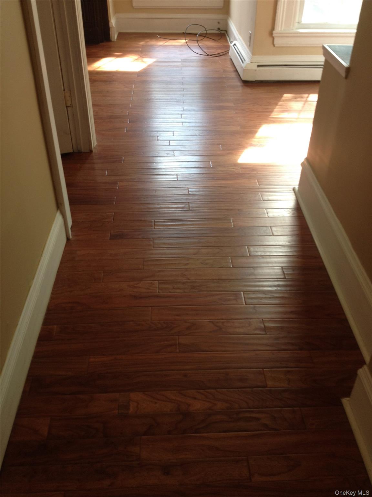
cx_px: 186
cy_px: 248
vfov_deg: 52.6
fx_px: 502
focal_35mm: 35
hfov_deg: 40.7
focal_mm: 4.28
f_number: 2.4
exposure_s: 1/40
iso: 50
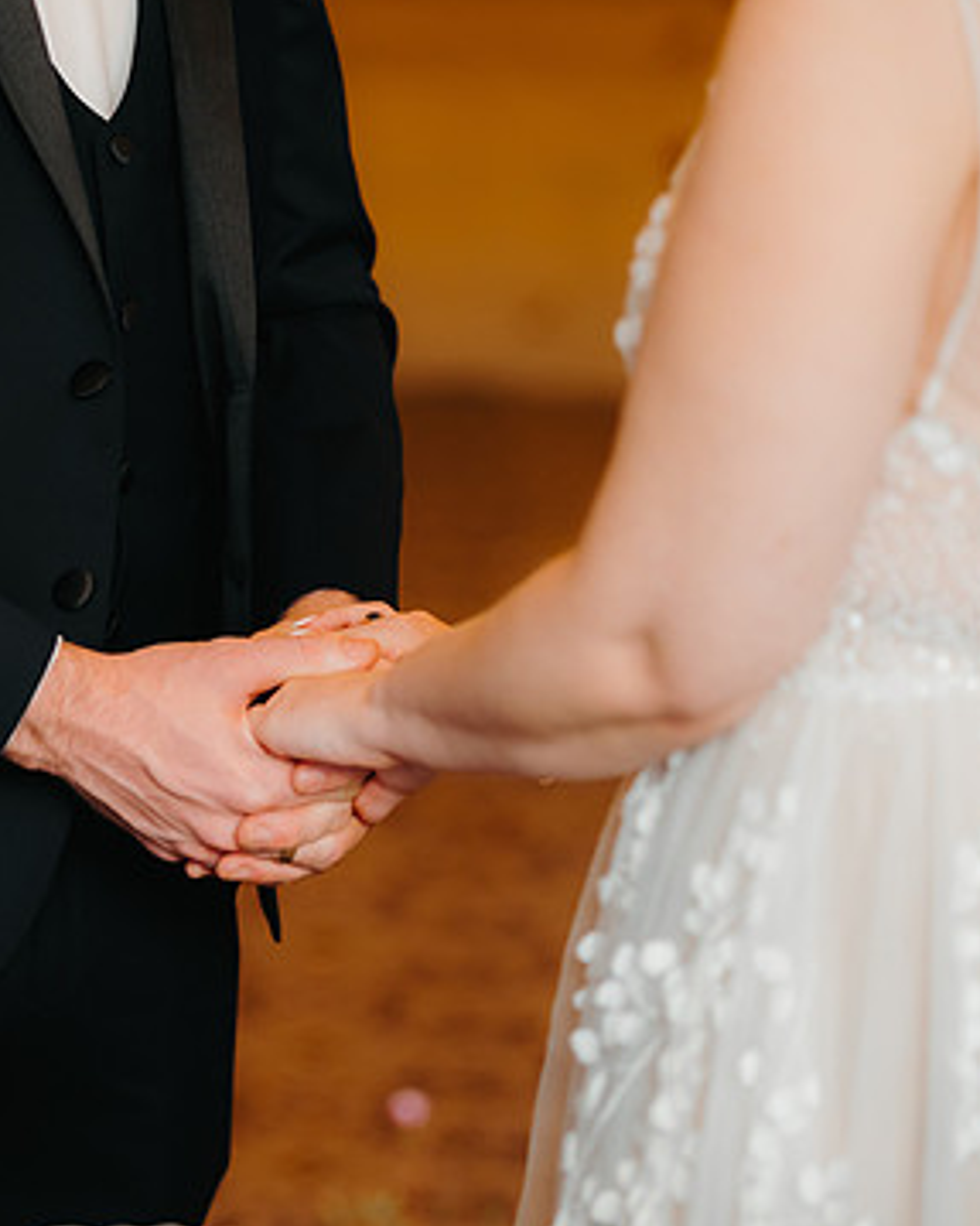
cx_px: 219
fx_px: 4860
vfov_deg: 14.4
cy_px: 613
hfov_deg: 11.5
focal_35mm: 134
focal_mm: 85
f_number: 2.2
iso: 500
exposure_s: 1/200
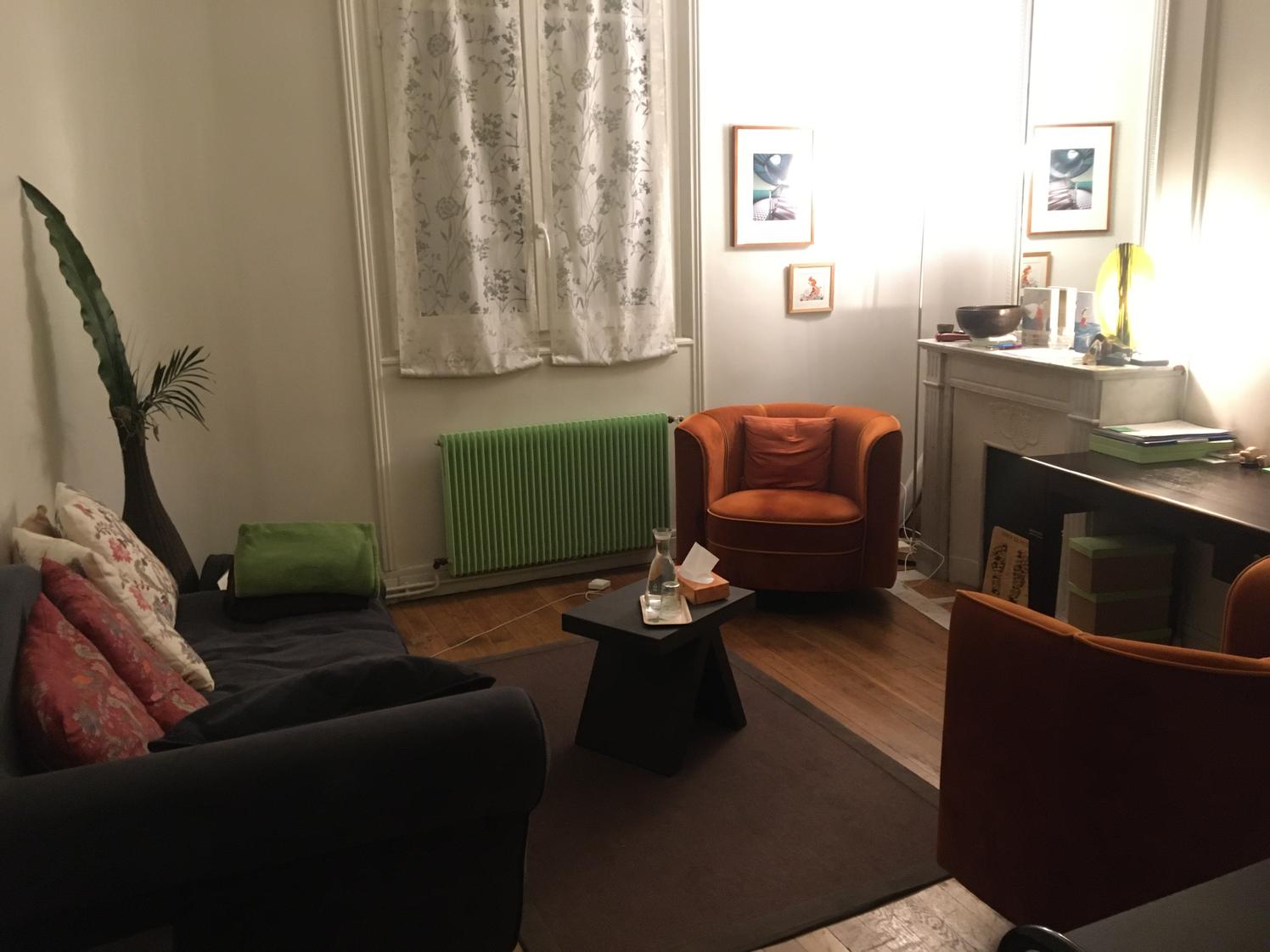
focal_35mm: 29
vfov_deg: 48.2
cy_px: 476
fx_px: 1064
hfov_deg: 61.7
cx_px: 635
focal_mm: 4.15
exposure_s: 1/17
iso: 400
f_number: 2.2
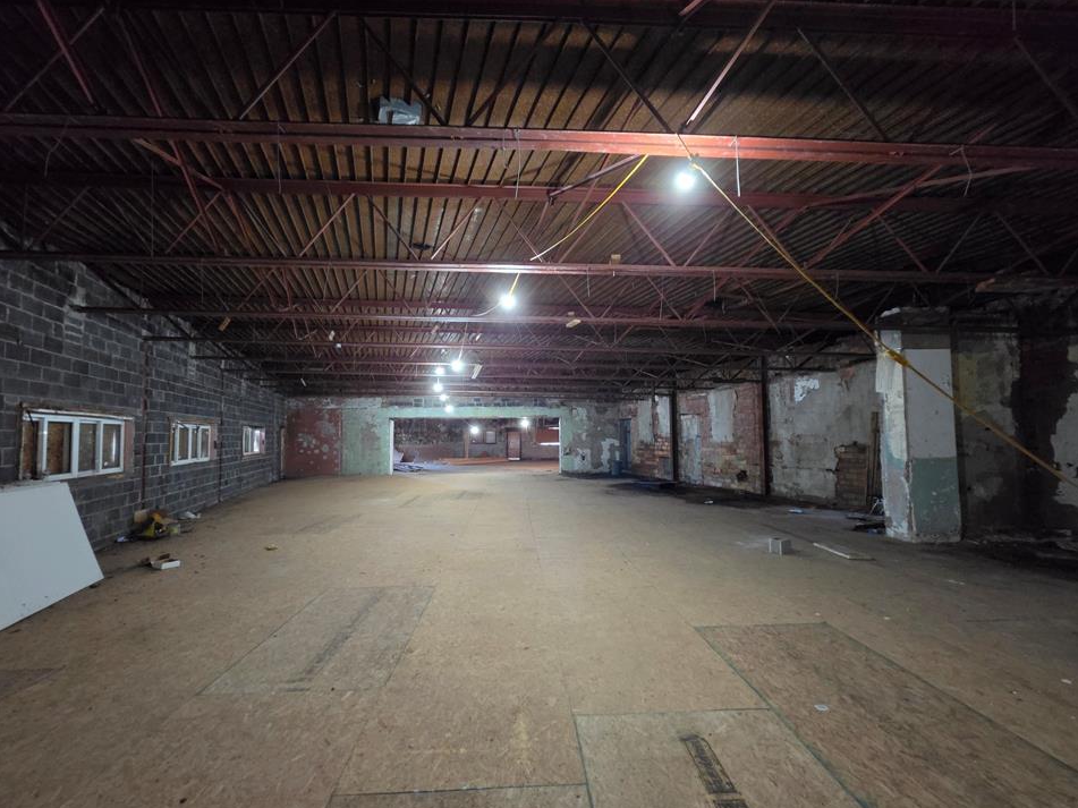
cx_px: 541
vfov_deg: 85.6
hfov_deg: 102.1
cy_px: 415
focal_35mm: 14
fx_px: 436
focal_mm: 2.2
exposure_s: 1/40
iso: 1600
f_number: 2.2
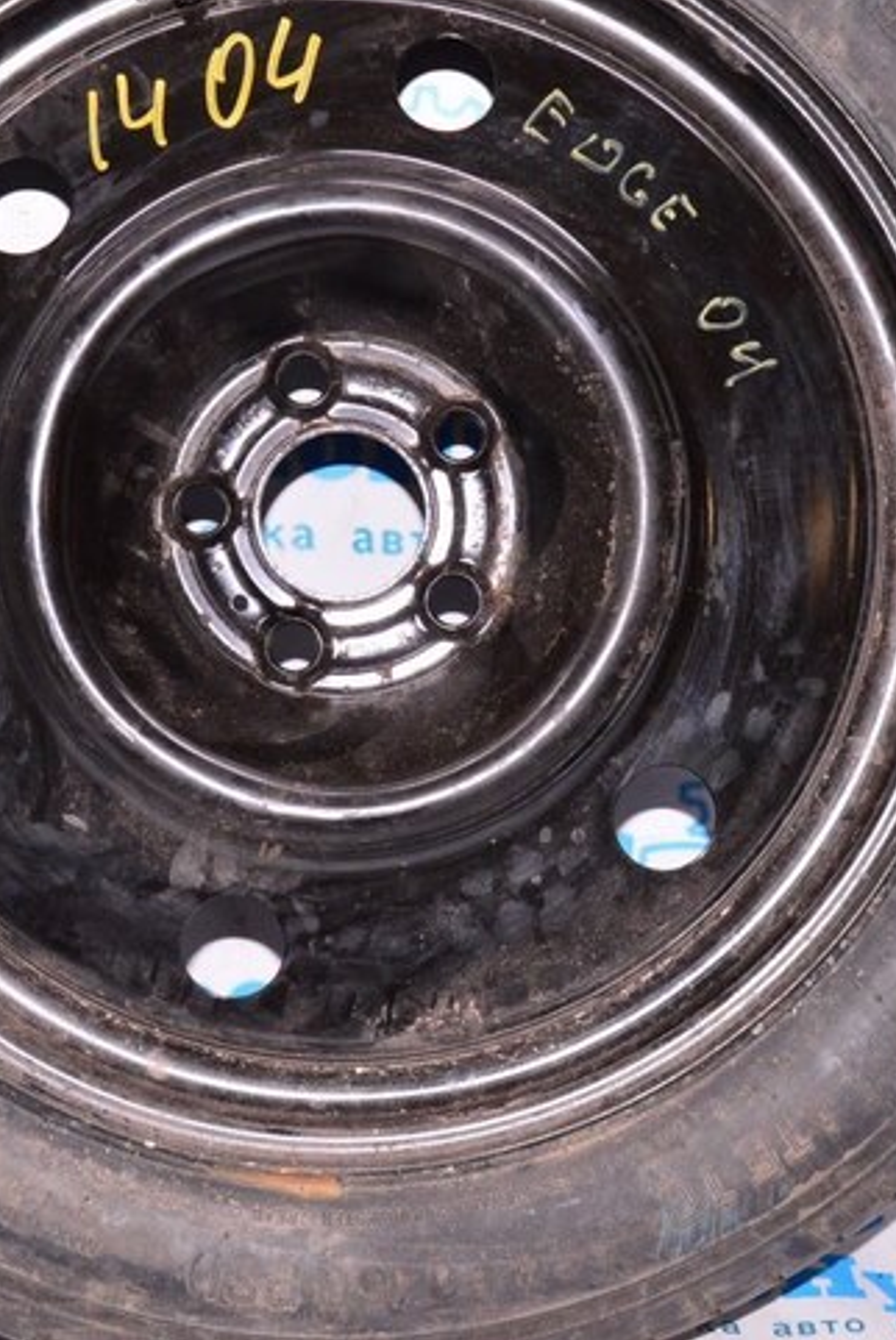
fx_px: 2609
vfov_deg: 28.7
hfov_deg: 19.5
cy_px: 510
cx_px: 437
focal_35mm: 70
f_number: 8
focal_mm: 22
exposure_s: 1/160
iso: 1600
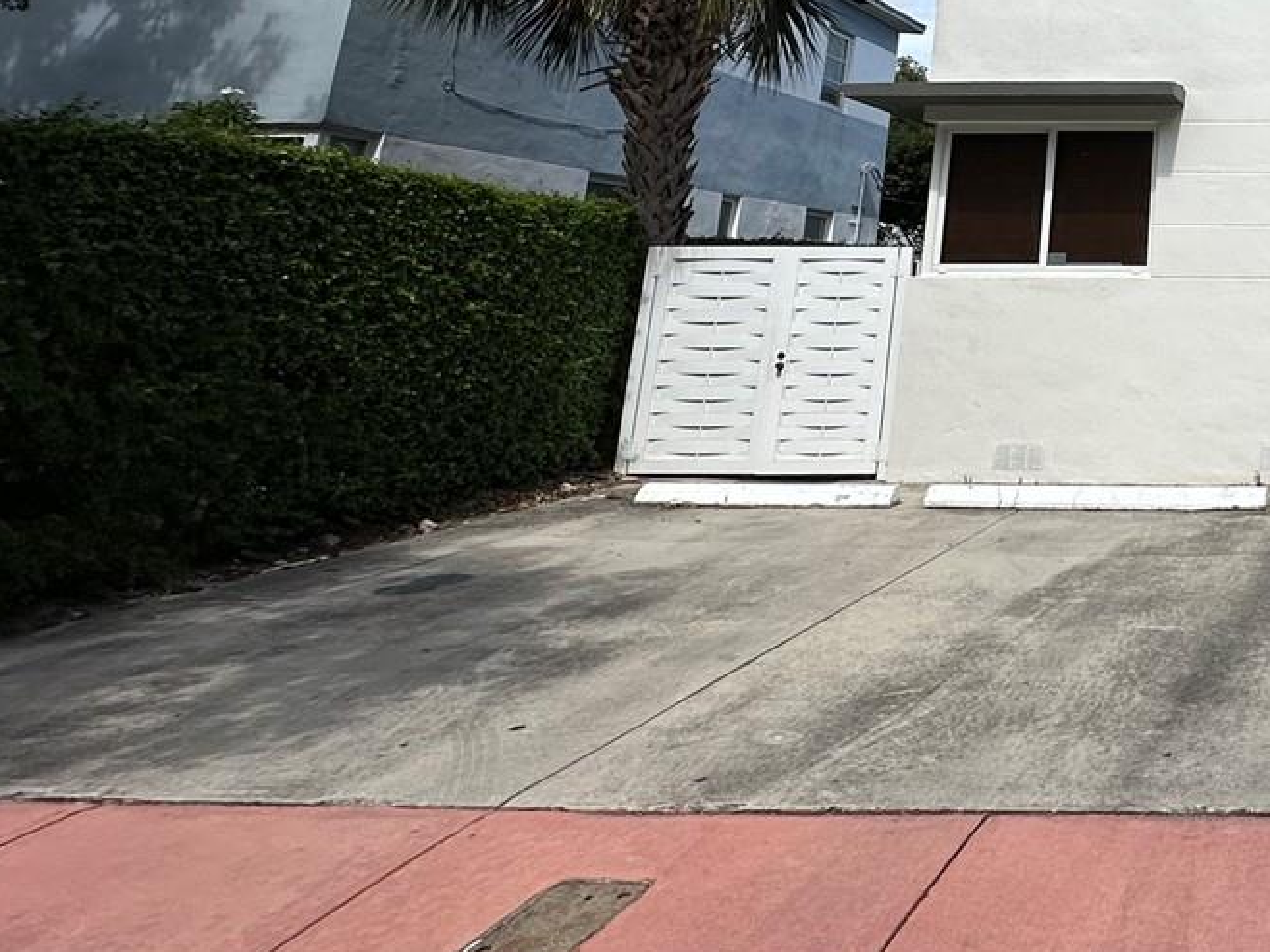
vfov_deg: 36.9
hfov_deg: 42.4
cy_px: -27
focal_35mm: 34
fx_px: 1247
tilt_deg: +15.6
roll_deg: -0.6
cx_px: 1397
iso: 50
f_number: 2.2
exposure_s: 1/3205
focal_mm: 2.22
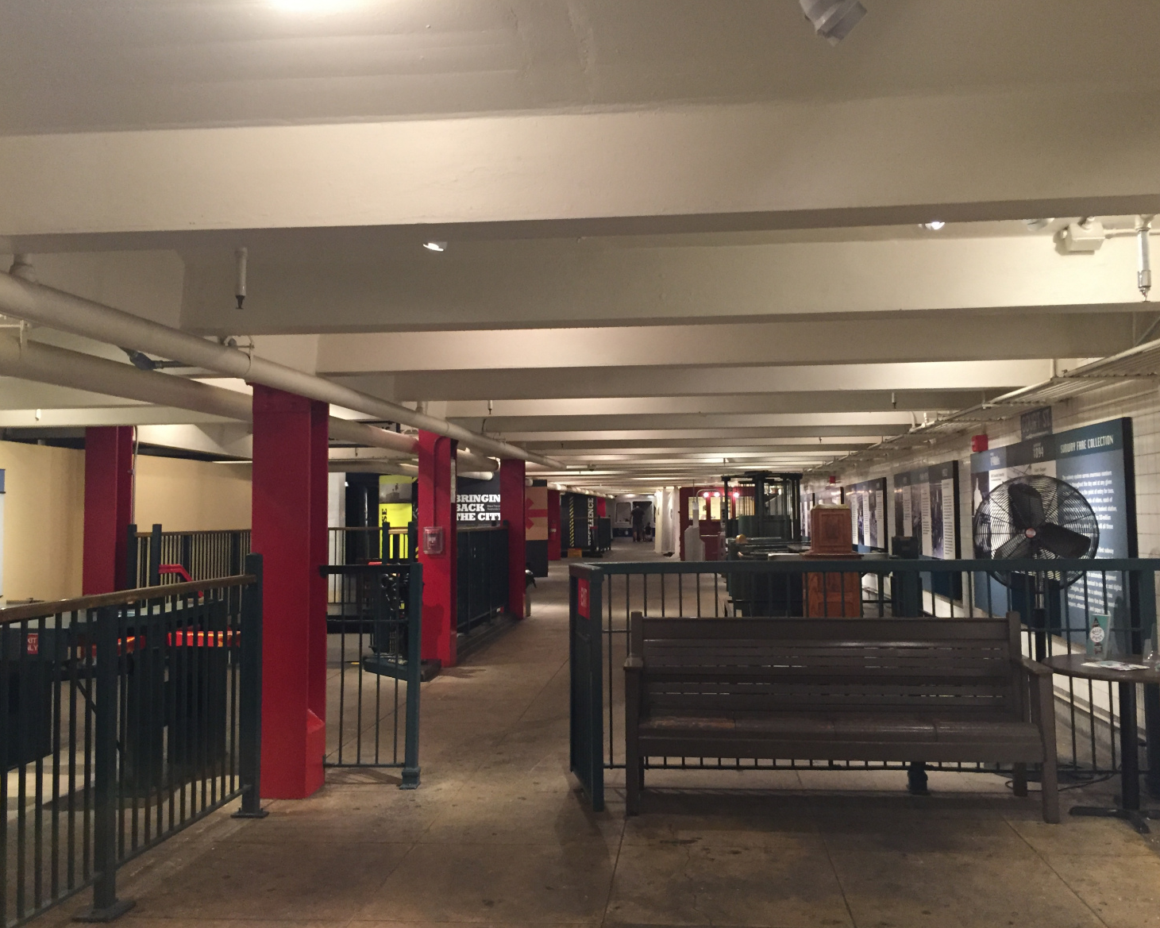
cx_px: 607
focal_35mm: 31
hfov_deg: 57.2
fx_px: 1064
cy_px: 456
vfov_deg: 47.1
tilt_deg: +3.7
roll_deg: -0.6
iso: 200
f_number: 2.2
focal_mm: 4.15
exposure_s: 1/30
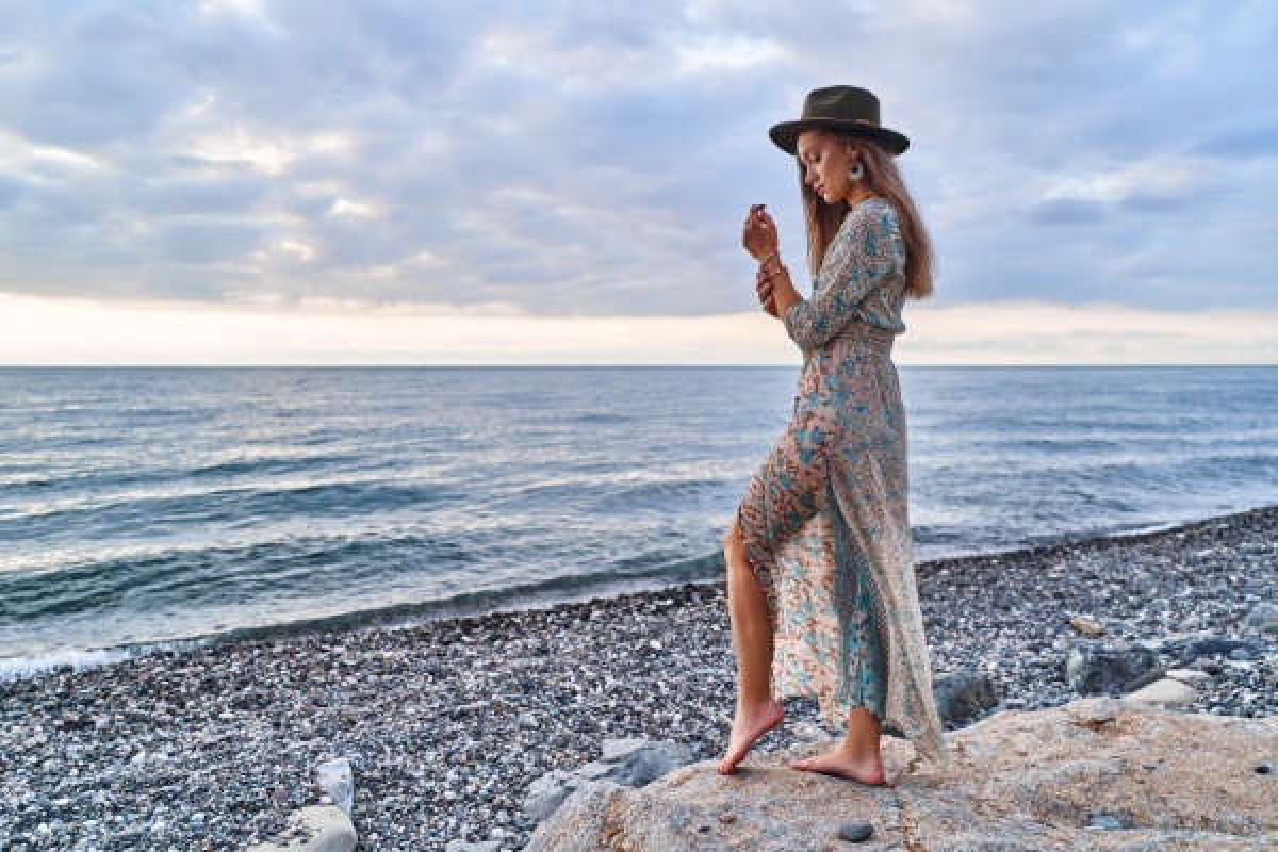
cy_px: 426
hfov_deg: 65.5
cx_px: 639
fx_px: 994
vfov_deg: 46.4
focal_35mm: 28
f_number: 2.8
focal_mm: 28
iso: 200
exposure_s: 1/125
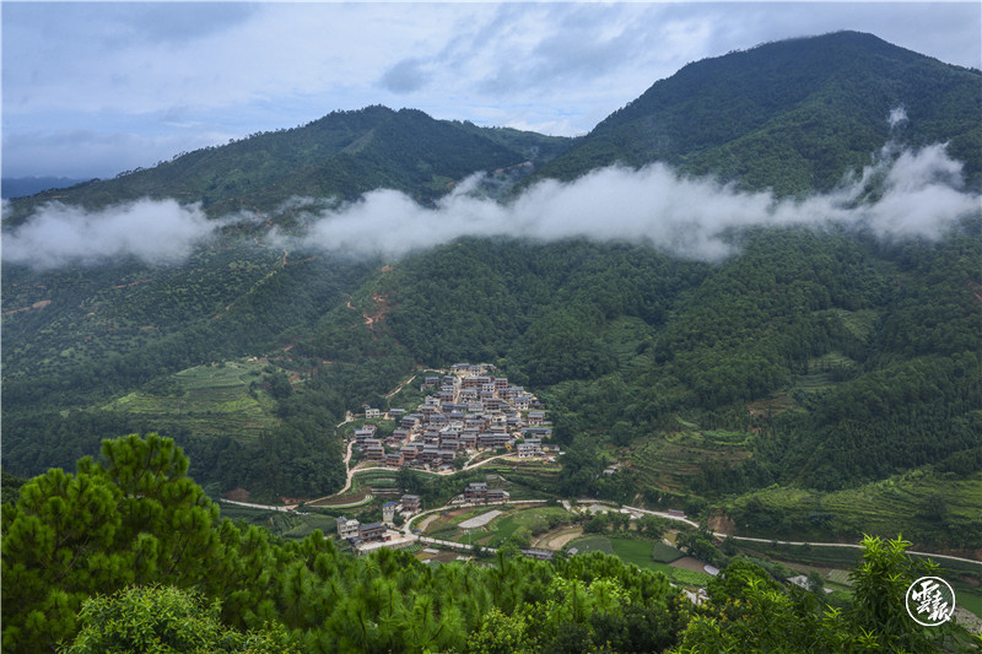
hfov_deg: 60.3
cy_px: 327
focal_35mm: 31
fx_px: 845
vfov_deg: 42.3
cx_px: 491
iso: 250
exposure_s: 1/80
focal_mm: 31
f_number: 14
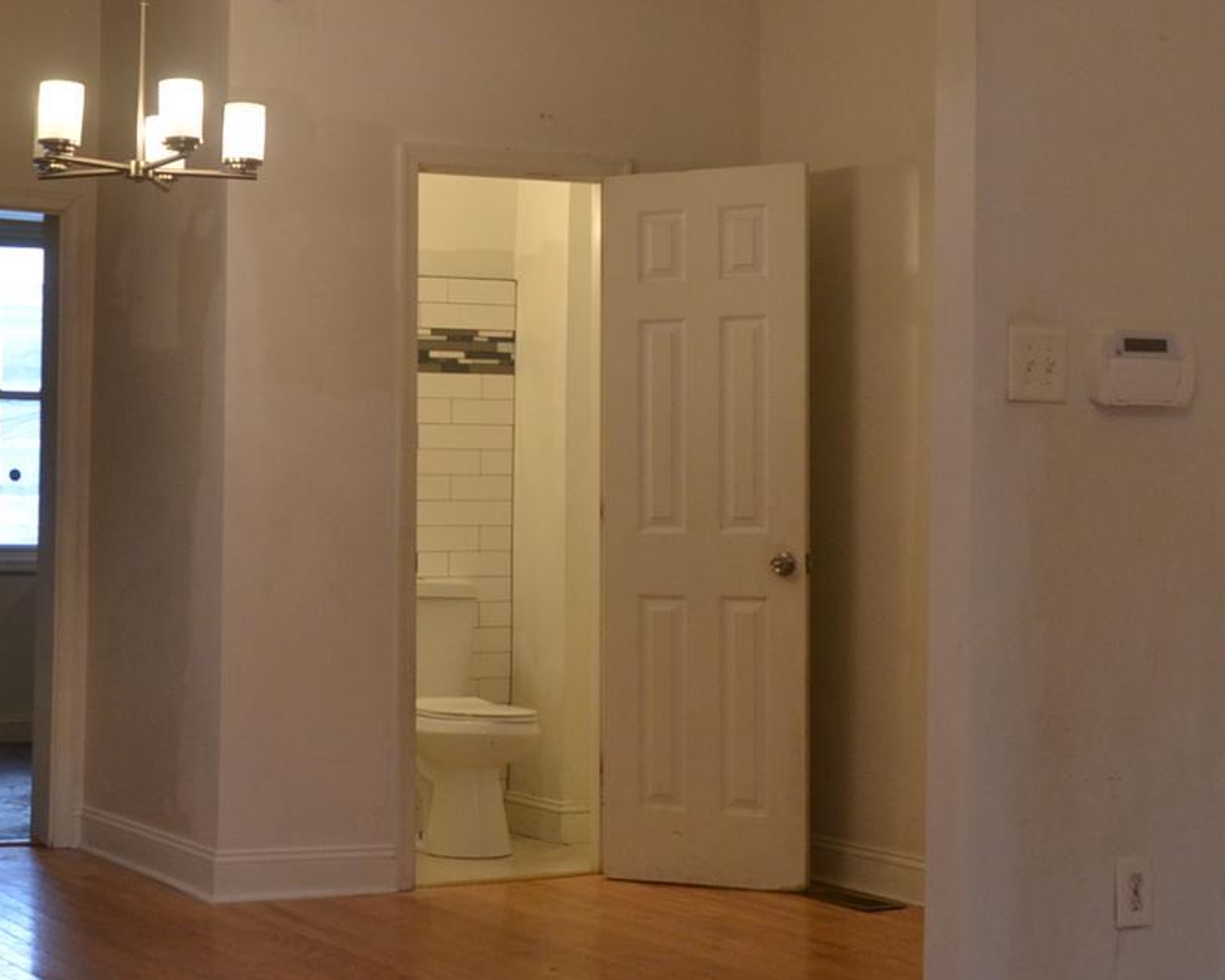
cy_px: 410
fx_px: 2538
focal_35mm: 70
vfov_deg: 21.8
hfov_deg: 26.8
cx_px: 337
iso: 640
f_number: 4.5
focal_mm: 20
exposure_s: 1/80
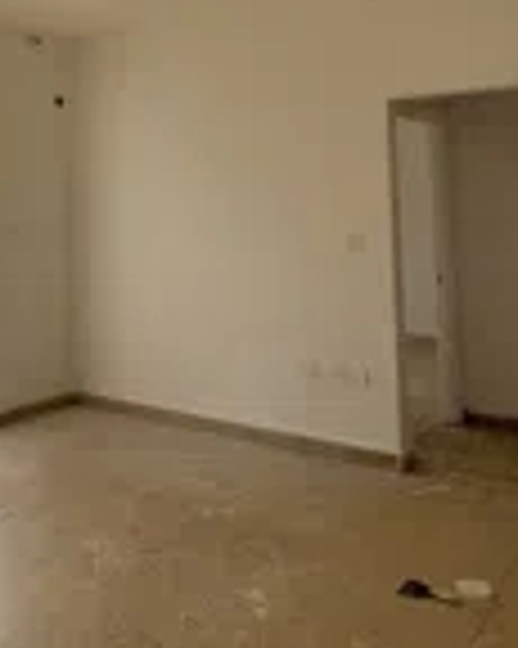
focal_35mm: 38
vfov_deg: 45.9
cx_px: 171
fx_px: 729
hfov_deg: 38.7
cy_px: 144
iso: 64
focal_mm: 2.22
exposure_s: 1/652
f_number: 2.2
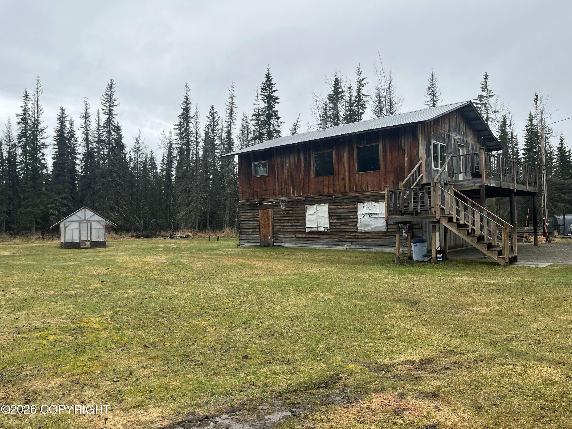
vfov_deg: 53.1
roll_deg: +1.8
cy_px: 214
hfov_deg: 67.3
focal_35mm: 26
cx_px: 286
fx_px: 430
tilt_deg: +1.7
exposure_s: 1/1000
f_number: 1.6
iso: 50
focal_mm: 5.1
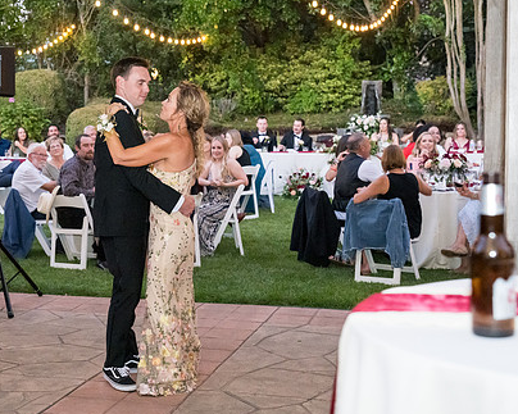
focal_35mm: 58
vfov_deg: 26.2
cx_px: 150
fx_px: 889
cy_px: 198
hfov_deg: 32.1
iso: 10000
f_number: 4
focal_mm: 43
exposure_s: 1/400
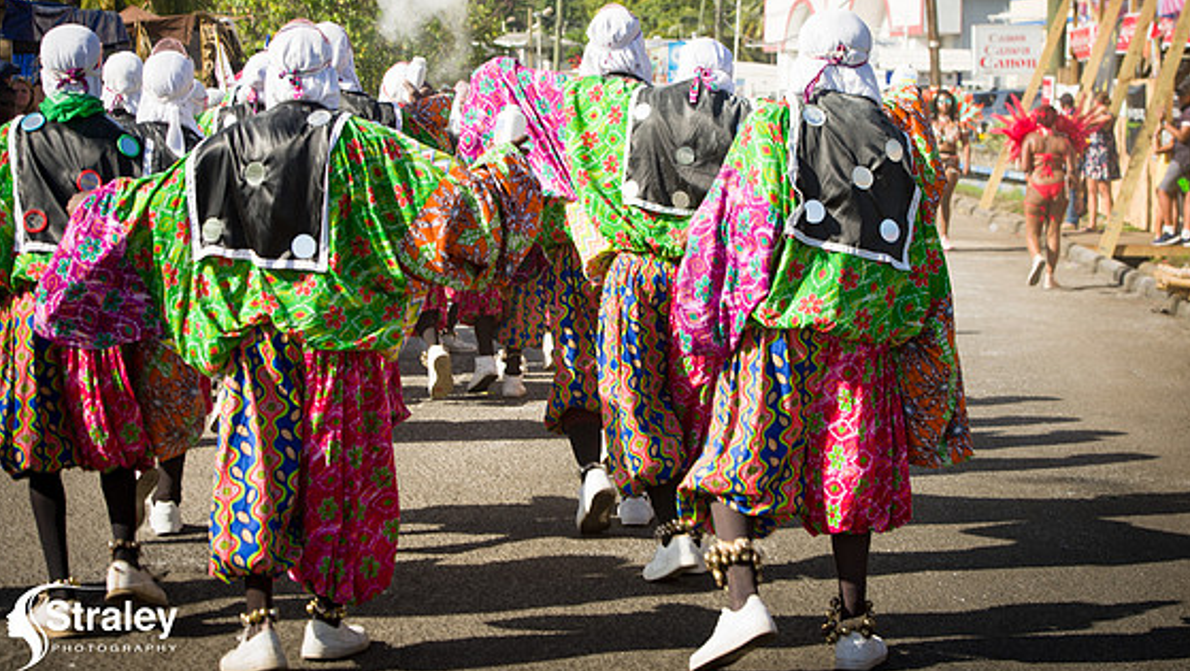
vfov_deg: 15.9
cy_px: 268
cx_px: 605
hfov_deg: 27.9
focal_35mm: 76
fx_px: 2399
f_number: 8
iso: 100
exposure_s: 1/200
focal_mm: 70
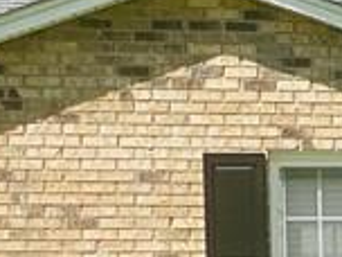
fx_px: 3468
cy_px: 512
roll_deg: +0.0
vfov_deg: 4.2
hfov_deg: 5.4
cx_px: 940
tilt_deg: -4.8
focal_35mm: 351
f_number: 2
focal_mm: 6
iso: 20
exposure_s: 1/1043
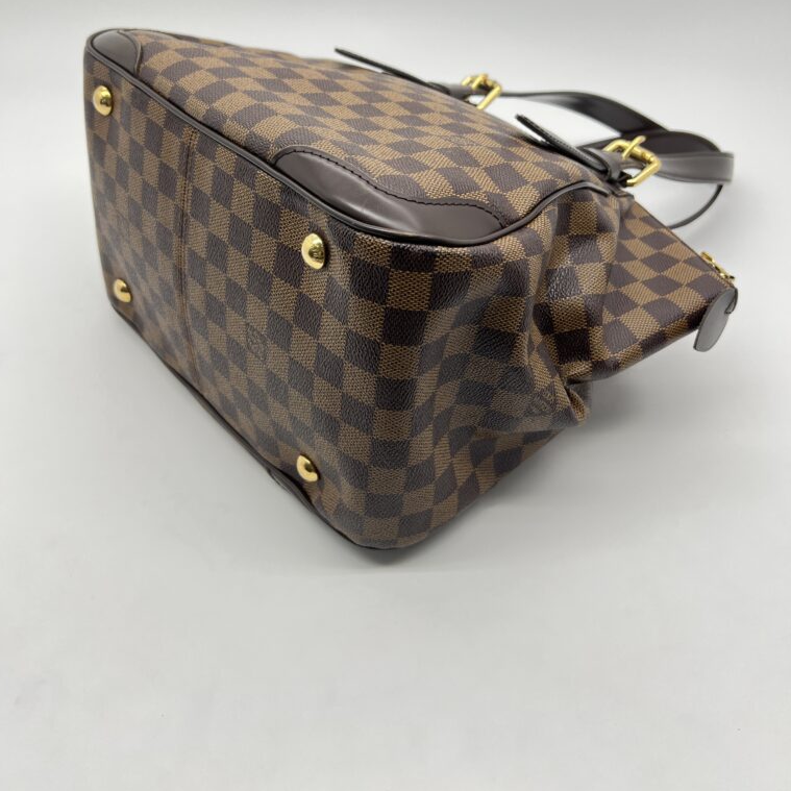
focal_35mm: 31
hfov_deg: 52.5
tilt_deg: -36.1
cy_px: 277
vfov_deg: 51.7
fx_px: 801
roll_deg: +0.2
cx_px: 392
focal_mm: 5.7
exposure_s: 1/100
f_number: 1.5
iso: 40
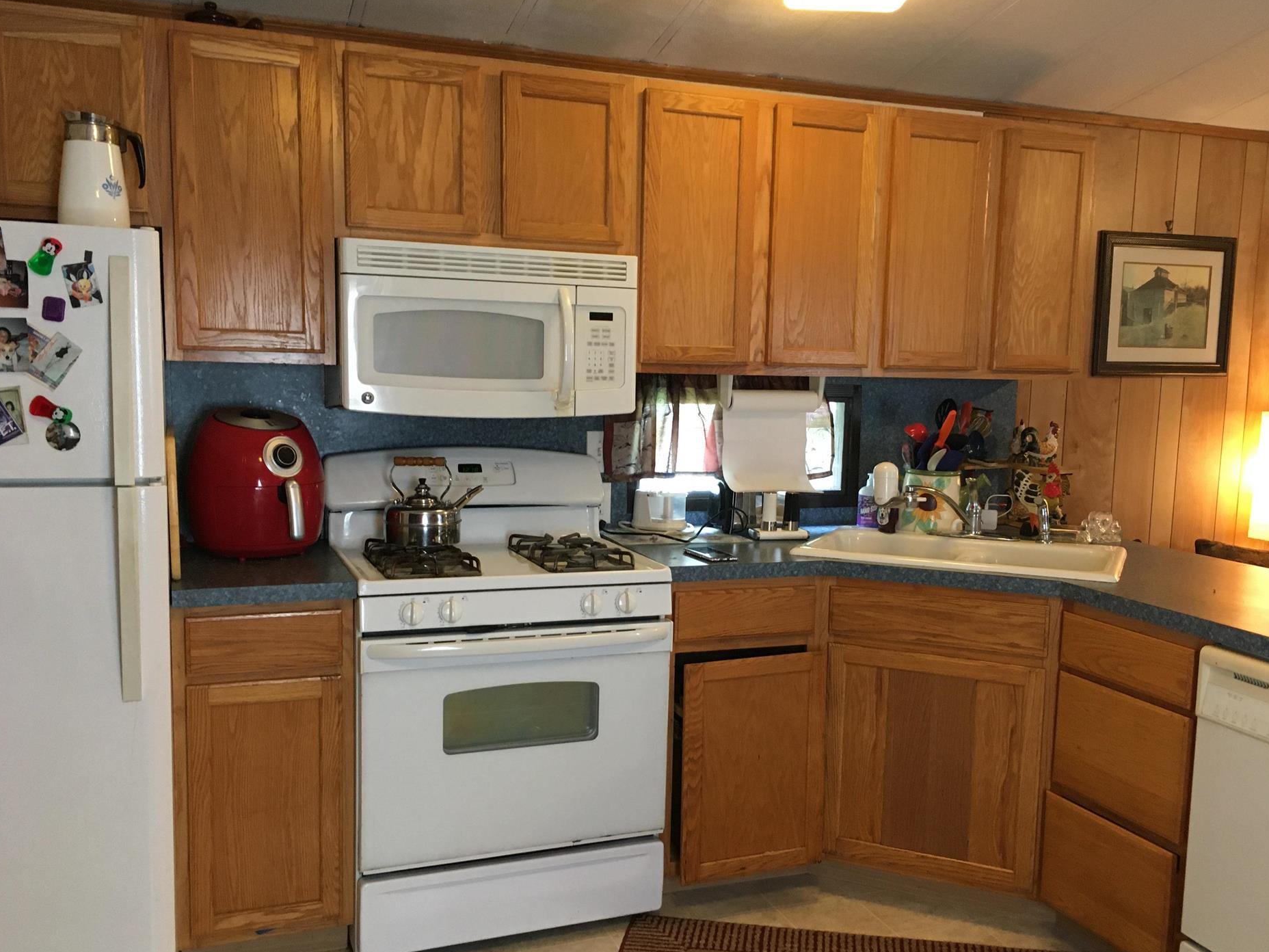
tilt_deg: -9.2
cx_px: 674
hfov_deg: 56.8
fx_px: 1173
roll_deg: -2.2
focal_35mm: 32
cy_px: 508
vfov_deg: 44.1
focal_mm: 4.15
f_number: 2.2
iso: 160
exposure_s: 1/30
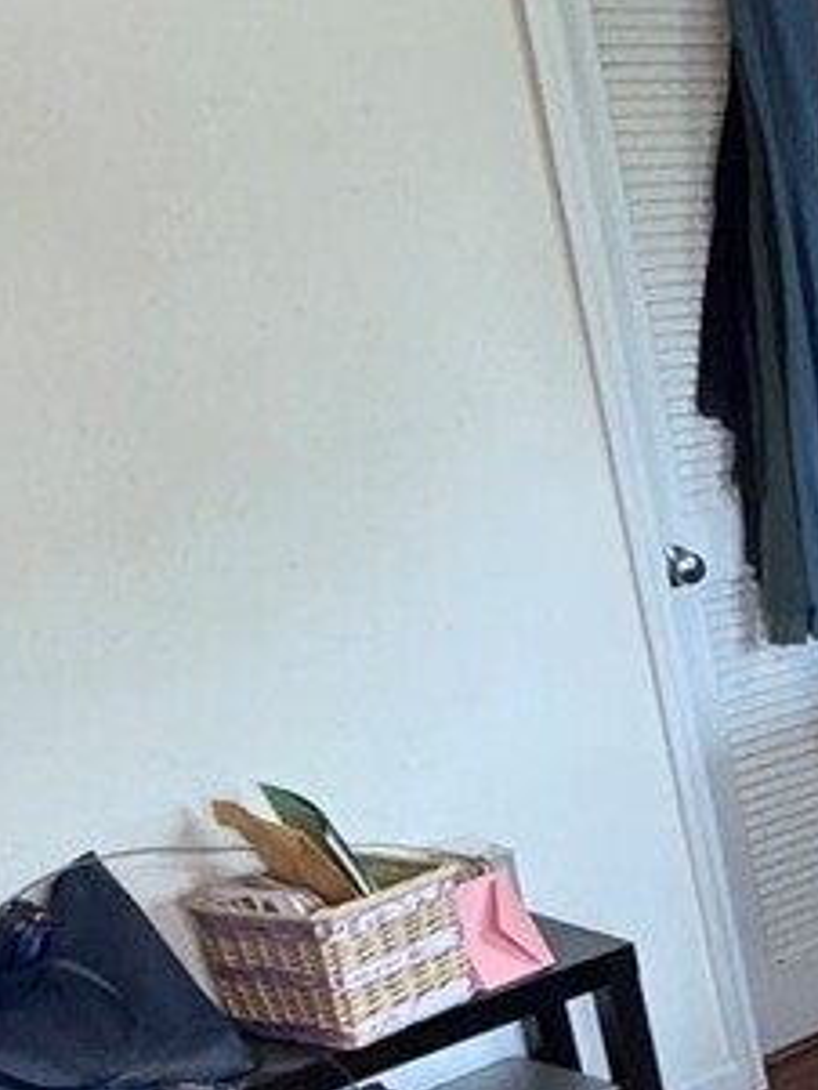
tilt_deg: -21.5
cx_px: 1683
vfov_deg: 28.3
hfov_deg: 16.3
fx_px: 2110
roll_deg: +1.4
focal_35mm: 67
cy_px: 891
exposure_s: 1/60
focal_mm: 2.22
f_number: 2.2
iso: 400
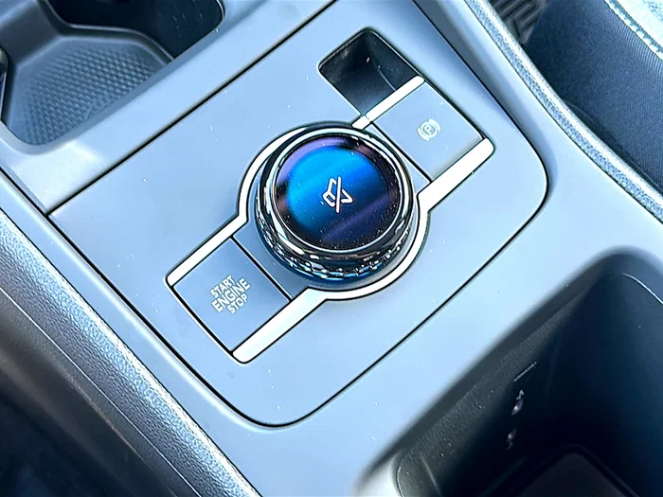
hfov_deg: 40.4
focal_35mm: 47
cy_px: 248
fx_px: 900
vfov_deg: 30.9
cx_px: 332
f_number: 1.78
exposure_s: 1/40
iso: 80
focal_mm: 6.86
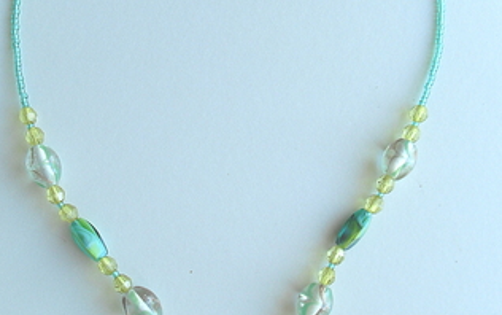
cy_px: 183
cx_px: 271
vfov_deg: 22.8
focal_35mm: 57
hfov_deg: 35.6
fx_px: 780
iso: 100
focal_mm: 6.3
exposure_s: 1/90
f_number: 2.8
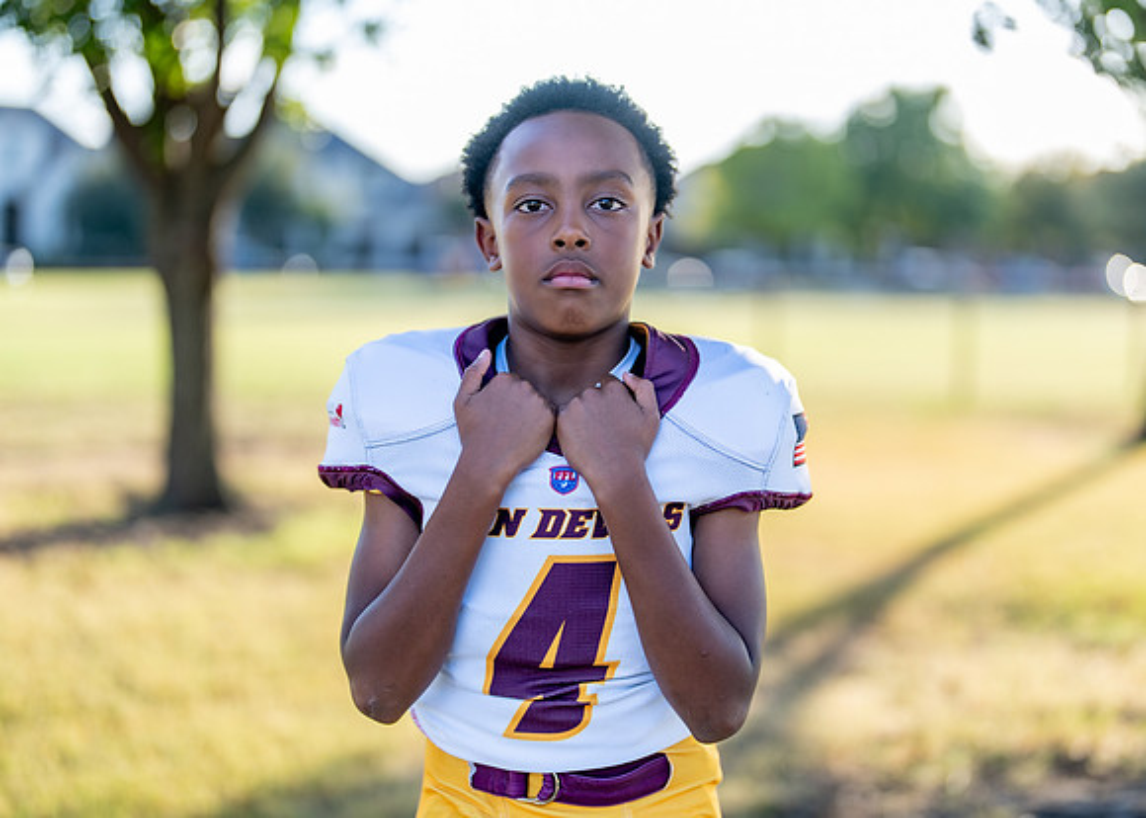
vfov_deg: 25.9
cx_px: 628
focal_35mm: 55
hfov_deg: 35.7
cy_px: 396
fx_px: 1779
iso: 100
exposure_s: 1/1000
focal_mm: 50
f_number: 1.2
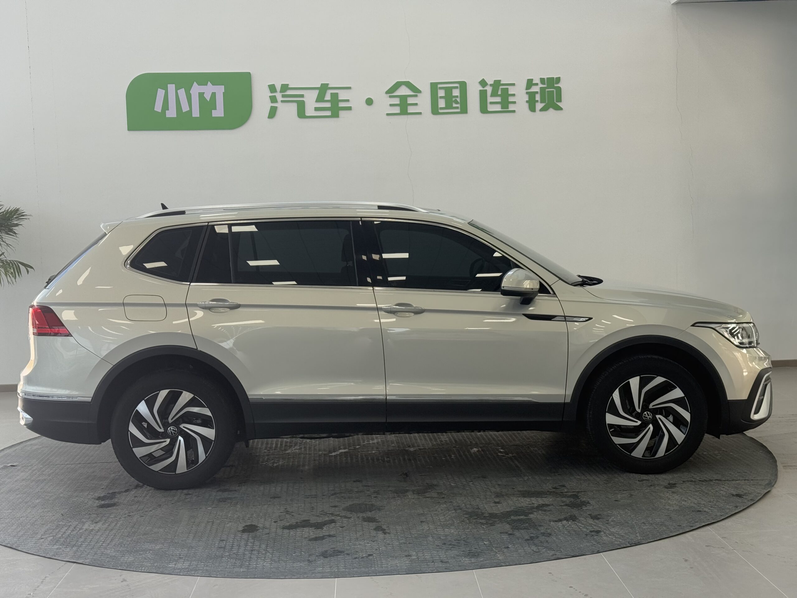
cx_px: 398
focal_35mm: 48
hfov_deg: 39.7
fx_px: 1105
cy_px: 299
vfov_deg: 30.3
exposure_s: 1/258
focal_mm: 6.76
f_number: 1.78
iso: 80
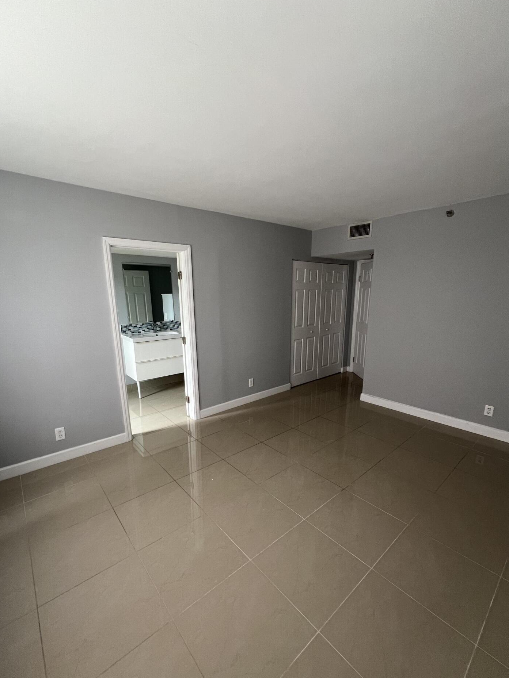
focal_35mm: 14
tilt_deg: -13.6
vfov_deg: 101.9
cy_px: 360
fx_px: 274
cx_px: 253
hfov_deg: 85.7
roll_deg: +0.4
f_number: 1.8
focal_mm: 1.57
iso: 250
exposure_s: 1/99
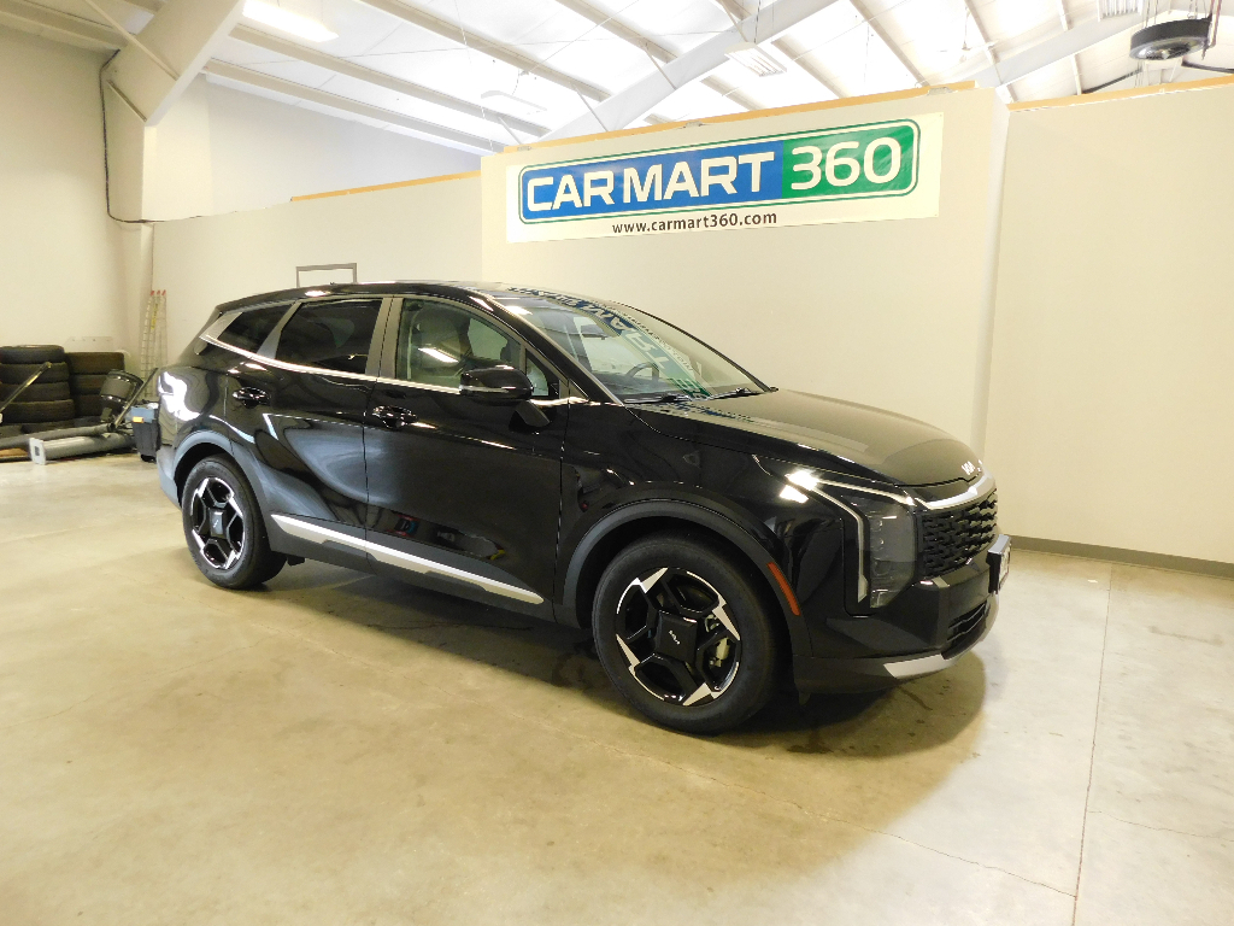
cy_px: 463
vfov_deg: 58.9
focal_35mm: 23
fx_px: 820
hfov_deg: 73.9
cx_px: 617
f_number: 3
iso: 400
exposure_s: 1/13
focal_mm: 4
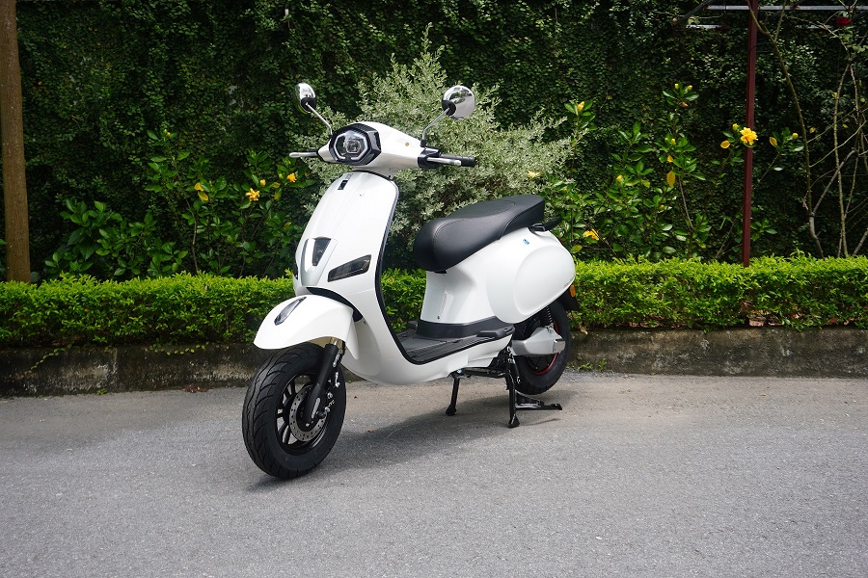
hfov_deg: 51.3
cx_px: 434
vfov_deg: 35.5
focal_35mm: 38
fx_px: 904
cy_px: 289
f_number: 5.6
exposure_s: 1/200
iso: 100
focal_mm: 25
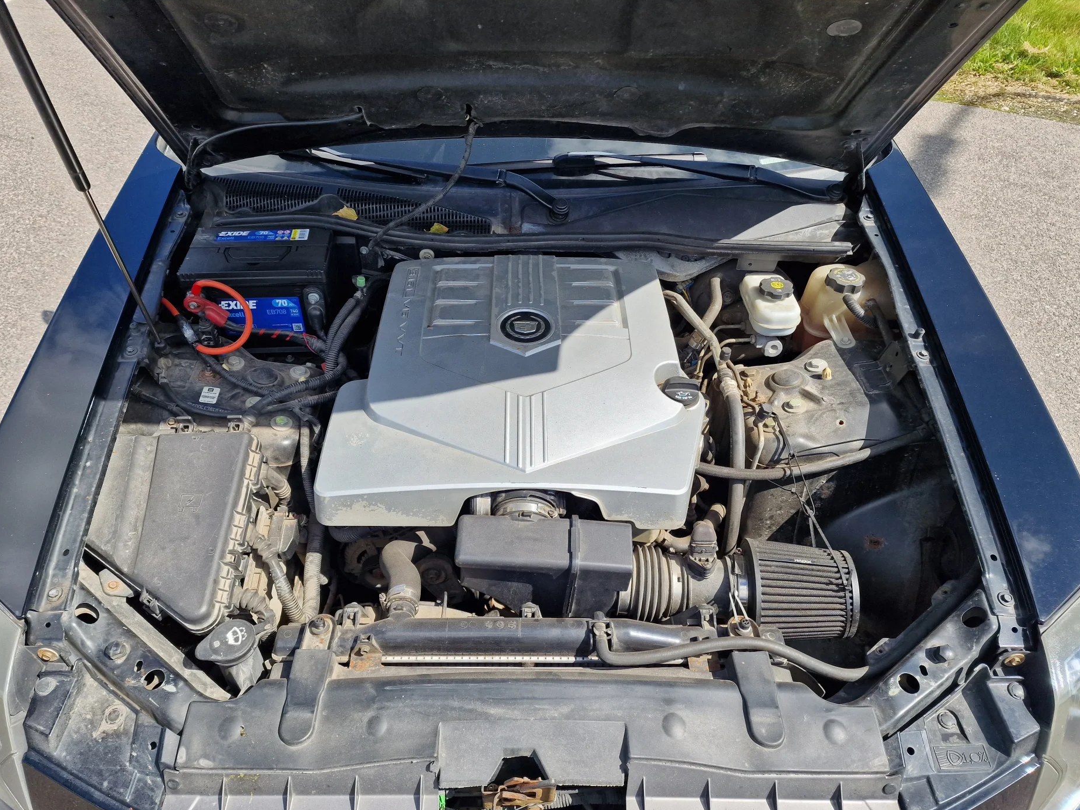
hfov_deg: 71.6
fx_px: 749
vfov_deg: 56.8
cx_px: 524
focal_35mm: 24
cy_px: 420
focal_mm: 6.4
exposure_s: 1/694
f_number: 1.8
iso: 50
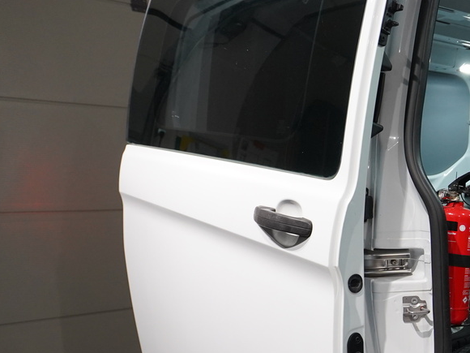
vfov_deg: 32.3
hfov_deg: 30.8
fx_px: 584
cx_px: 654
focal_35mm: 43
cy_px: 300
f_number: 3.5
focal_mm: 16
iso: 1600
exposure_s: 1/160
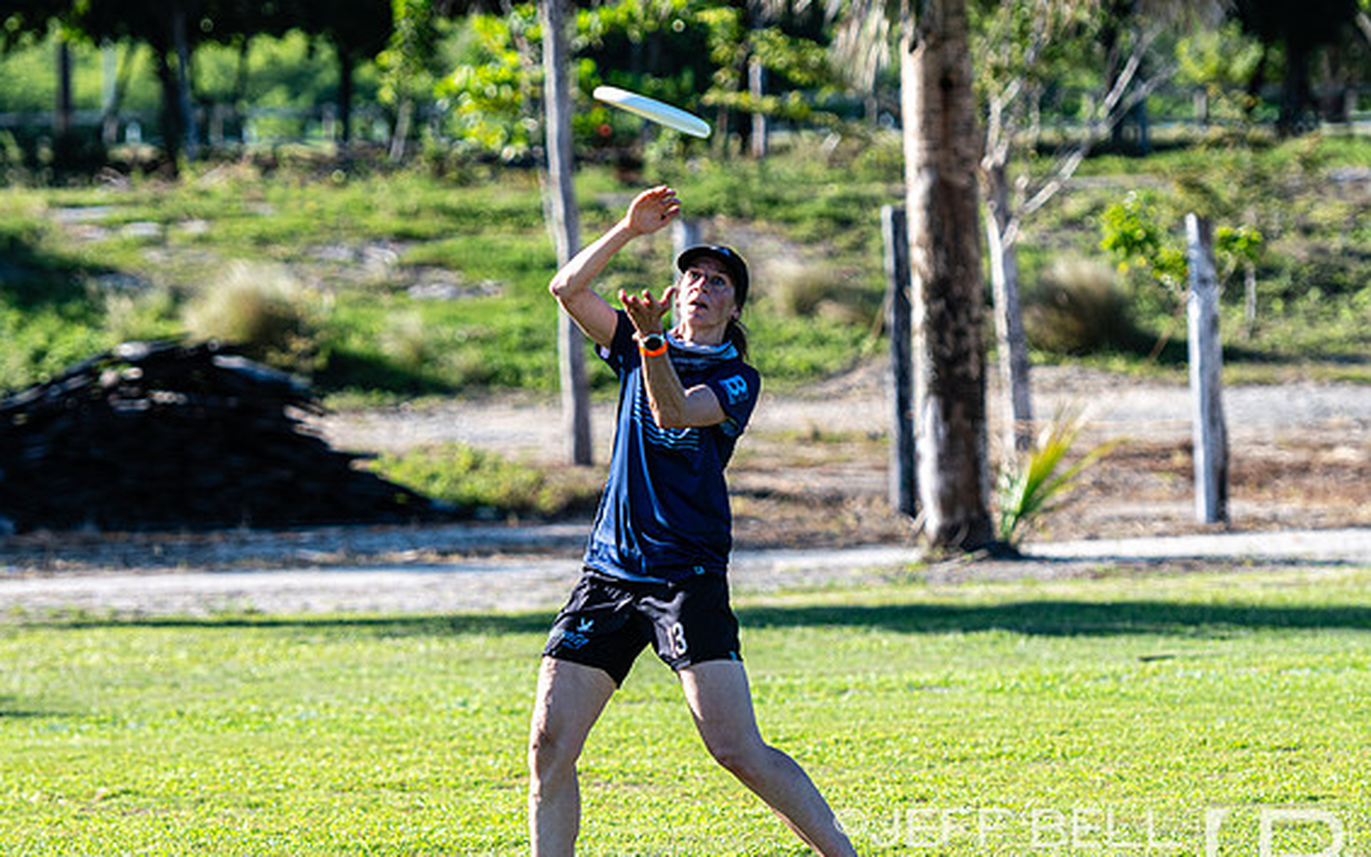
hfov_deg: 9.9
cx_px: 673
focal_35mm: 211
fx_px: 7885
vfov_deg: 6.2
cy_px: 460
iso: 100
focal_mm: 135
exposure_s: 1/1250
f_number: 3.2
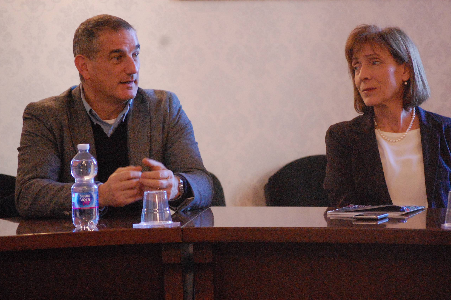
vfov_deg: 7.7
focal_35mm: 177
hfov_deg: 11.6
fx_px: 2216
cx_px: 239
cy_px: 124
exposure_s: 1/80
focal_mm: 100
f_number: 4.5
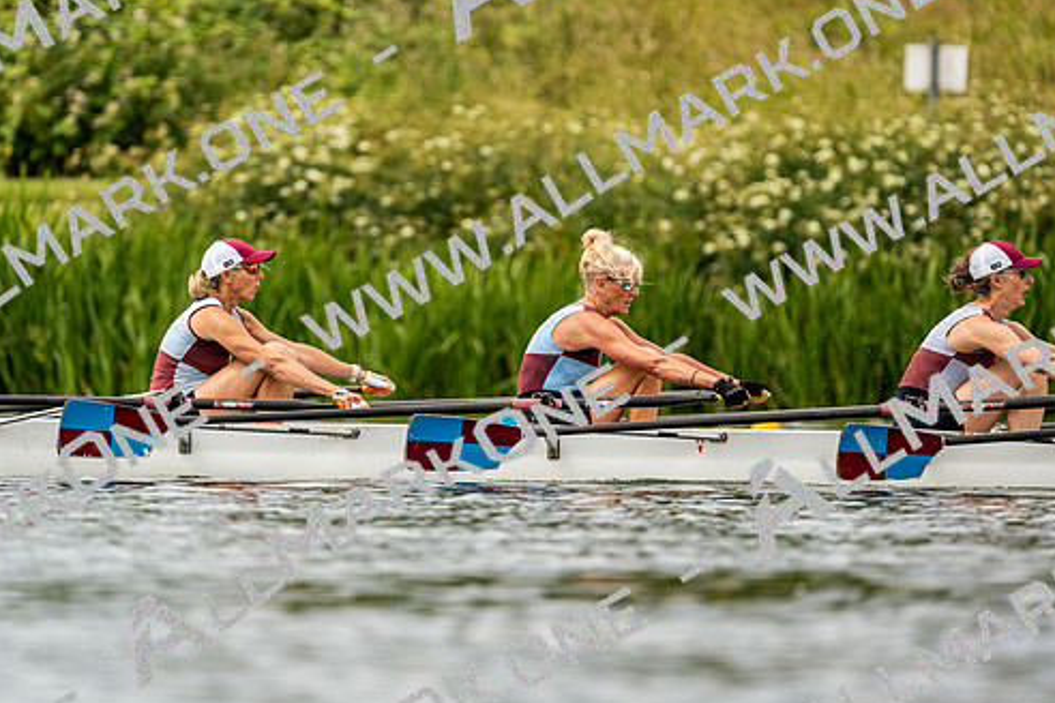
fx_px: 20747
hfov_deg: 2.9
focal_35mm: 708
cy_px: 357
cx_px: 566
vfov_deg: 1.9
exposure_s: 1/2000
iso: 320
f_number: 6.3
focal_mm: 600
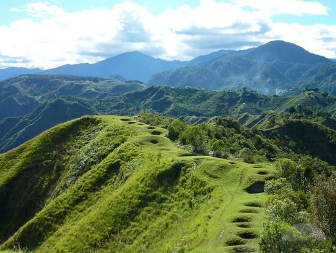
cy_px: 126
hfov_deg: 34.9
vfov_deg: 26.6
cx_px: 168
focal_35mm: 55
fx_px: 534
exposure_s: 1/500
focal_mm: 9.1
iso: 80
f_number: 3.9
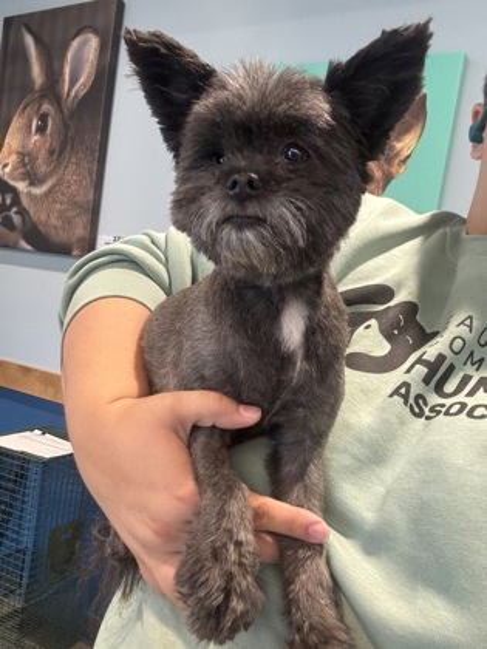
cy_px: 324
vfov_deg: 60.0
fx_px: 563
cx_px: 244
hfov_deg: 46.8
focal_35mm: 30
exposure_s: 1/60
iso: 160
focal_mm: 2.69
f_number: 1.9
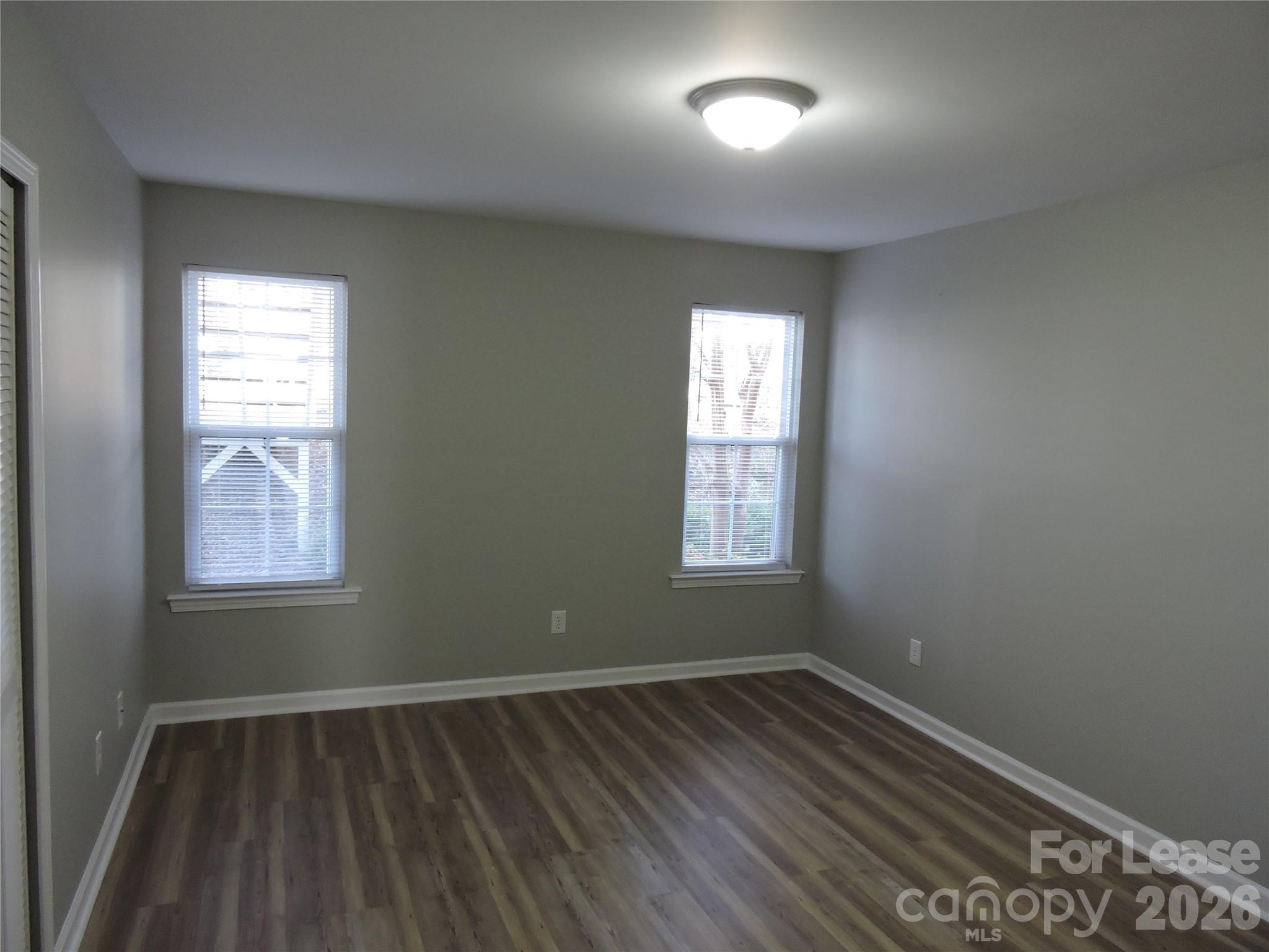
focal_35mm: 24
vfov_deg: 56.8
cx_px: 634
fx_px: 880
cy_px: 476
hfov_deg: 71.6
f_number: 3.3
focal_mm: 4.3
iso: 280
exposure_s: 1/30
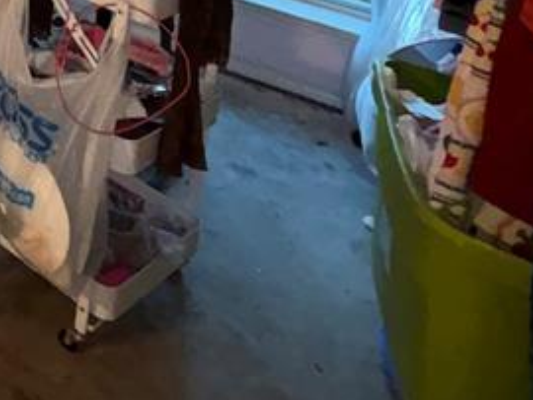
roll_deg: -3.2
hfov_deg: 24.7
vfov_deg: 20.1
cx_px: -324
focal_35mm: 53
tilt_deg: -2.7
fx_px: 817
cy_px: -317
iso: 160
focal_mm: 2.22
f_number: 2.2
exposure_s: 1/60
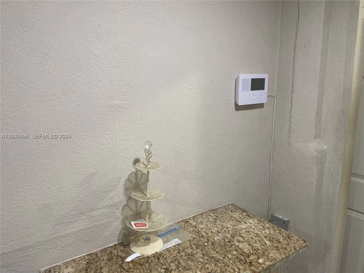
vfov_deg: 53.1
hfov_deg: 67.3
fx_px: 273
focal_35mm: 26
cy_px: 136
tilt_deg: -10.8
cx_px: 182
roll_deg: +1.6
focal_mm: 4.25
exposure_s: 1/60
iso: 125
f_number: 1.8
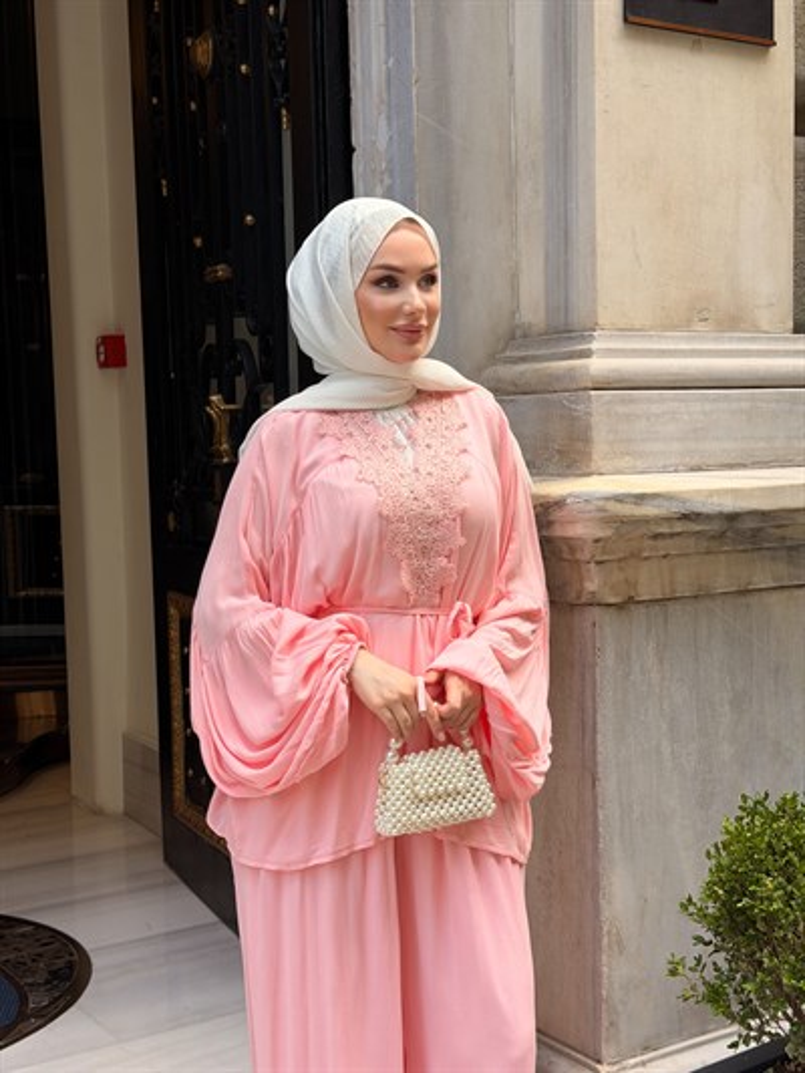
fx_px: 1488
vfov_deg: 39.6
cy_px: 536
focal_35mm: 48
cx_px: 402
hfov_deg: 30.3
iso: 64
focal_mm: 6.76
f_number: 1.78
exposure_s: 1/615
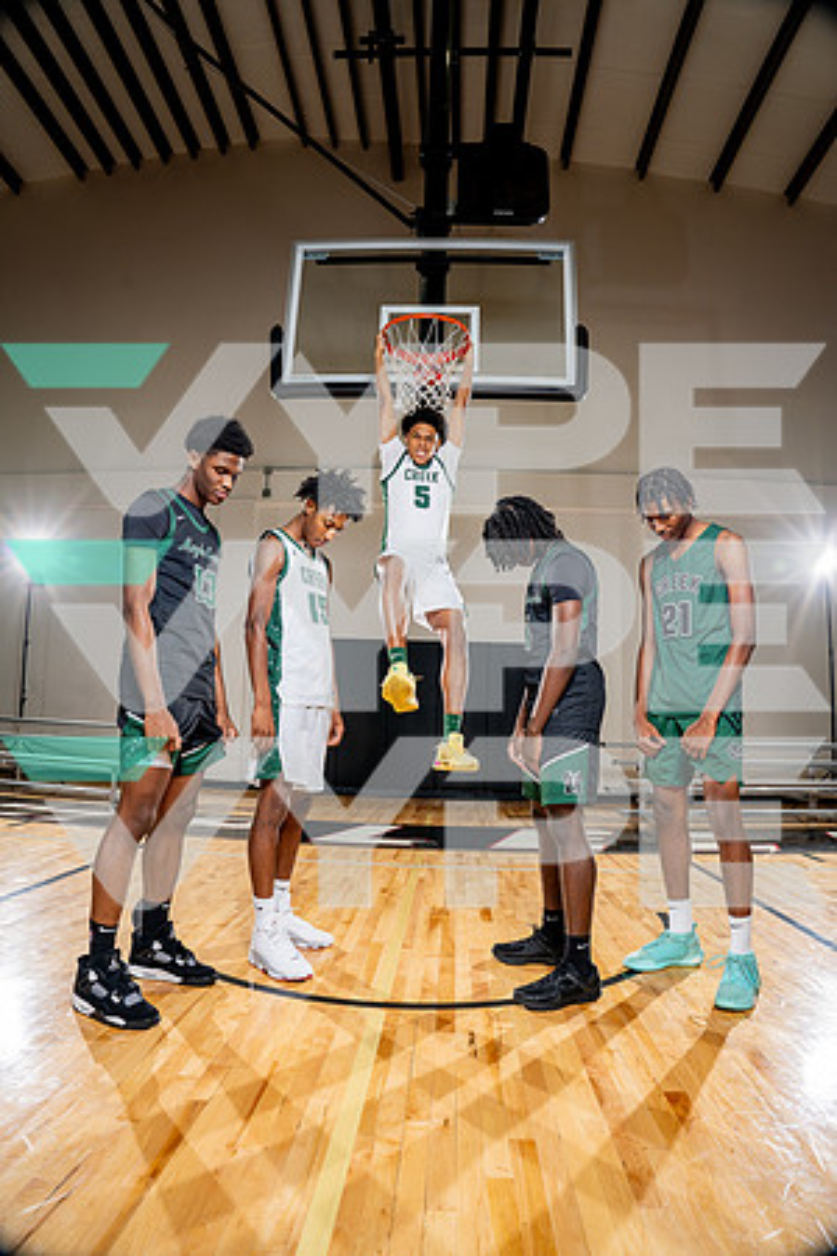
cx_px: 418
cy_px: 628
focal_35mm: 20
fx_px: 697
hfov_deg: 61.9
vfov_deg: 84.0
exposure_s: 1/250
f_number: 7.1
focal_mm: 20
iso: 250
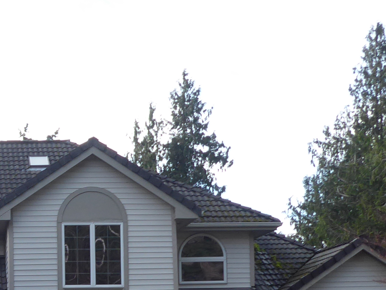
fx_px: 914
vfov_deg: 17.1
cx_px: -23
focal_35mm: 82
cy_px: 354
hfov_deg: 22.7
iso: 80
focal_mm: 4.3
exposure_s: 1/250
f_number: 3.3
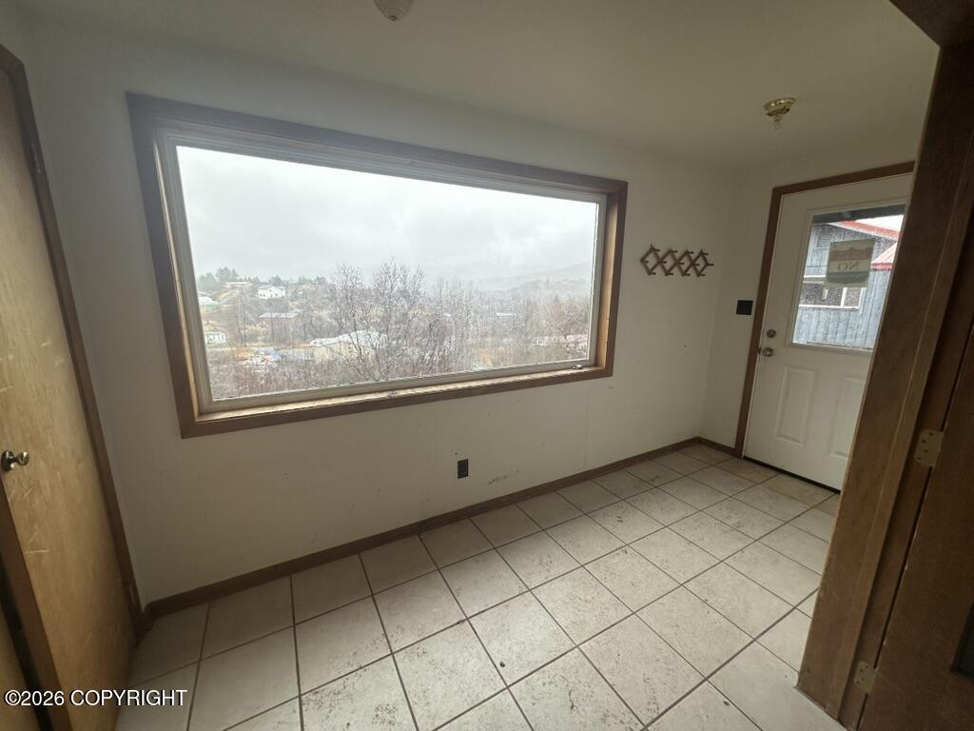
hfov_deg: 102.1
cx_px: 487
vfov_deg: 85.7
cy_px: 366
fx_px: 394
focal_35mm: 14
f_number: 2.2
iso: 40
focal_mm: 2.22
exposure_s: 1/136
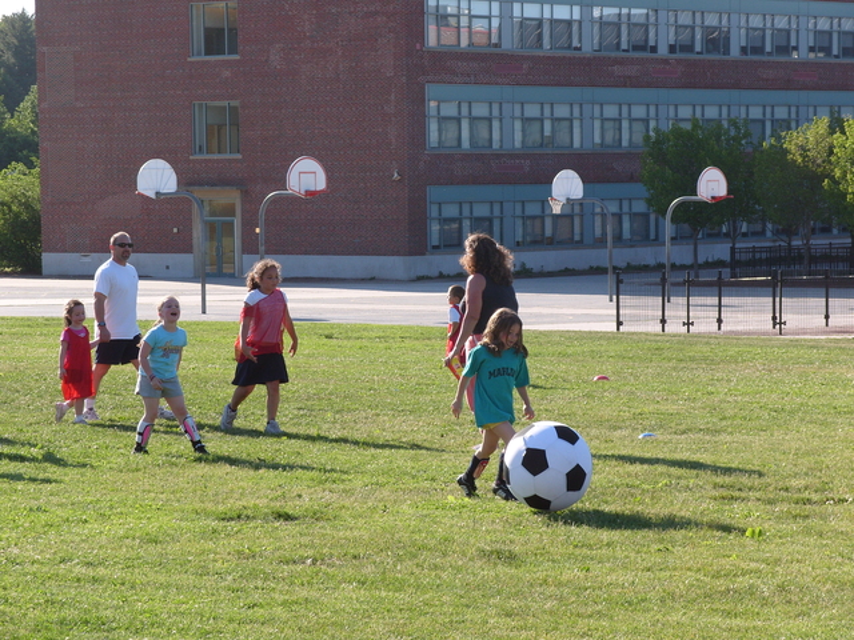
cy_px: 320
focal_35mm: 128
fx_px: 3158
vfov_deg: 11.6
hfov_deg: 15.4
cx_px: 427
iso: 80
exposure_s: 1/350
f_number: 5.4
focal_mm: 28.5
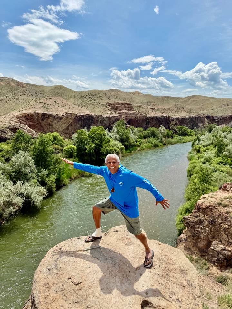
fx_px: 214
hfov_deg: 56.8
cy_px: 154
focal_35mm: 24
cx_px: 116
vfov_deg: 71.6
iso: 80
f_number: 1.78
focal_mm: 6.76
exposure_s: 1/6711
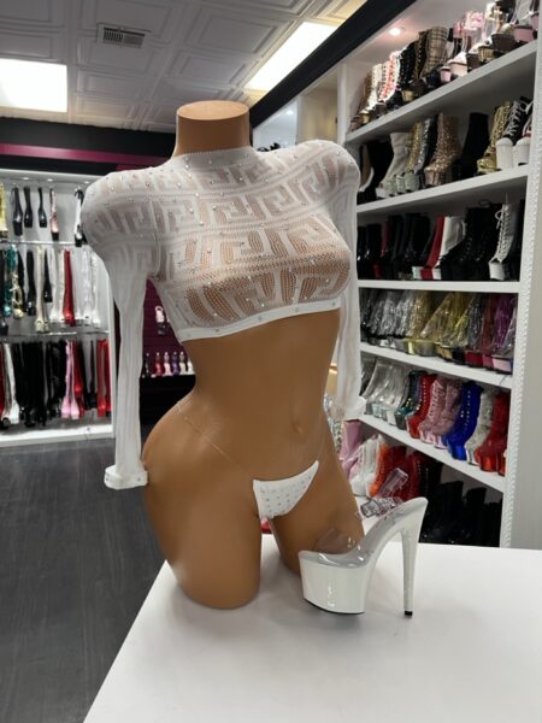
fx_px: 543
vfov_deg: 67.3
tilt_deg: -9.9
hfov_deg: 53.1
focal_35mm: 26
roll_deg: +0.2
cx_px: 271
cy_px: 362
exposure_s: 1/60
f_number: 1.5
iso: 80
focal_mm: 5.7
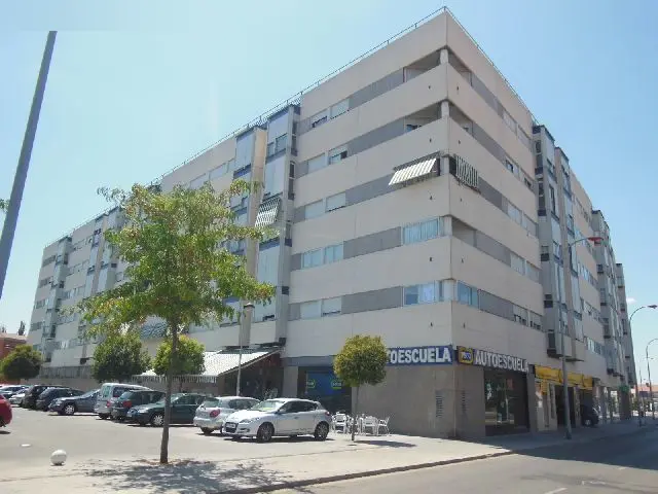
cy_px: 247
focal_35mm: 29
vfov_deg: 48.2
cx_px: 329
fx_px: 551
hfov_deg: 61.7
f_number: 3.7
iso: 125
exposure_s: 1/800
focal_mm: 5.2
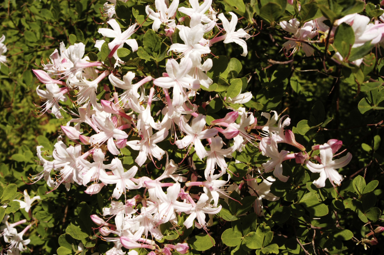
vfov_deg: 25.7
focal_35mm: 52
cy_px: 128
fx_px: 559
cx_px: 192
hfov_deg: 37.9
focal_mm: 35
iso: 250
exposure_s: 1/400
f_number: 10
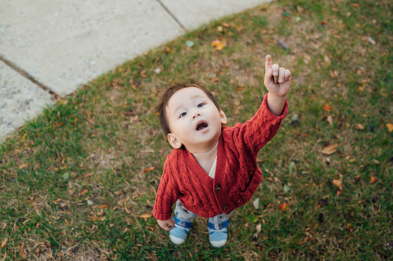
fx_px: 382
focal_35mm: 35
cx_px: 196
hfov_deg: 54.5
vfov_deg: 37.8
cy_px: 130
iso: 200
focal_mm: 35
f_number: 2.5
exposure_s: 1/800
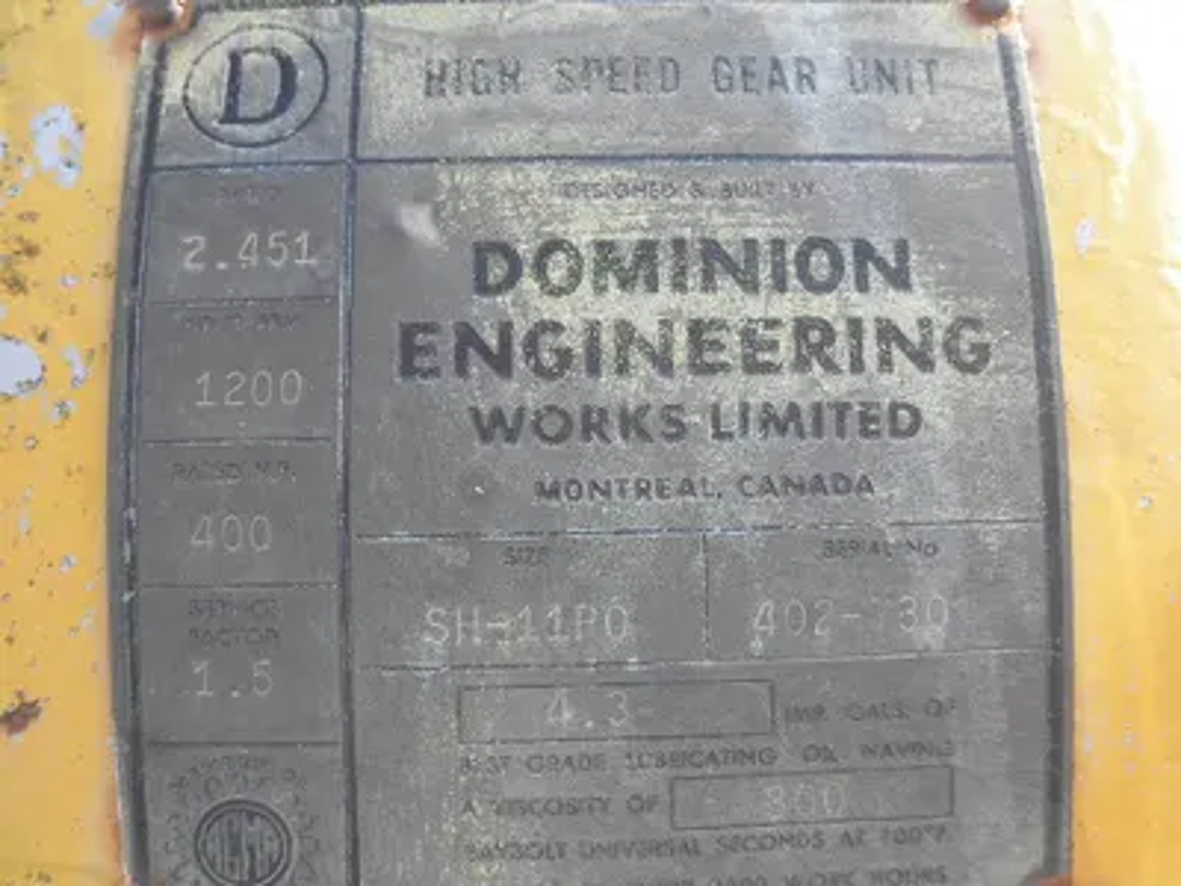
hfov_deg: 63.4
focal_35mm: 28
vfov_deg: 49.7
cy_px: 443
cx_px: 590
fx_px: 955
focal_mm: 5
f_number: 3
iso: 64
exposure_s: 1/80
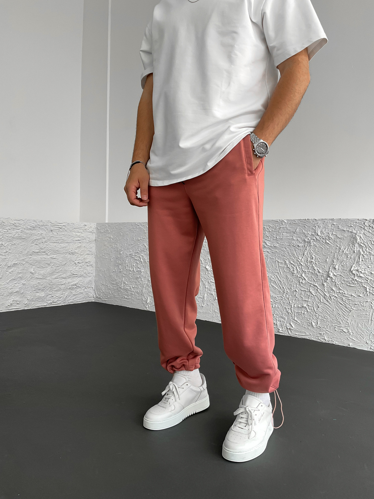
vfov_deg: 60.0
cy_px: 258
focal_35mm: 30
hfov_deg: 46.8
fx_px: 432
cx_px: 189
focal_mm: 3
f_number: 1.8
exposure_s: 1/120
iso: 32
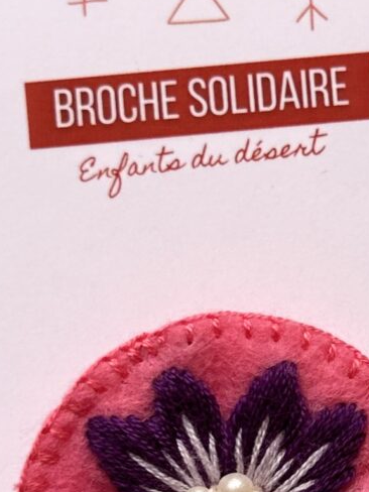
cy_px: 405
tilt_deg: -2.0
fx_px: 1791
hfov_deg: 11.7
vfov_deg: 15.5
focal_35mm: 126
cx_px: 300
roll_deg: +2.2
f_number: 1.78
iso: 64
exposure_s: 1/121
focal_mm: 6.86
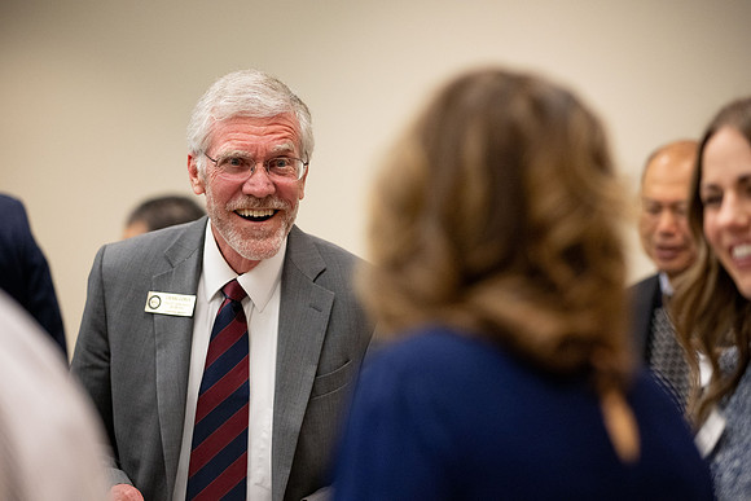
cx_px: 376
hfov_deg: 19.5
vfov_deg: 13.0
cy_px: 250
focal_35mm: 105
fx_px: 2191
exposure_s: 1/800
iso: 3200
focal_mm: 105
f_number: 2.2
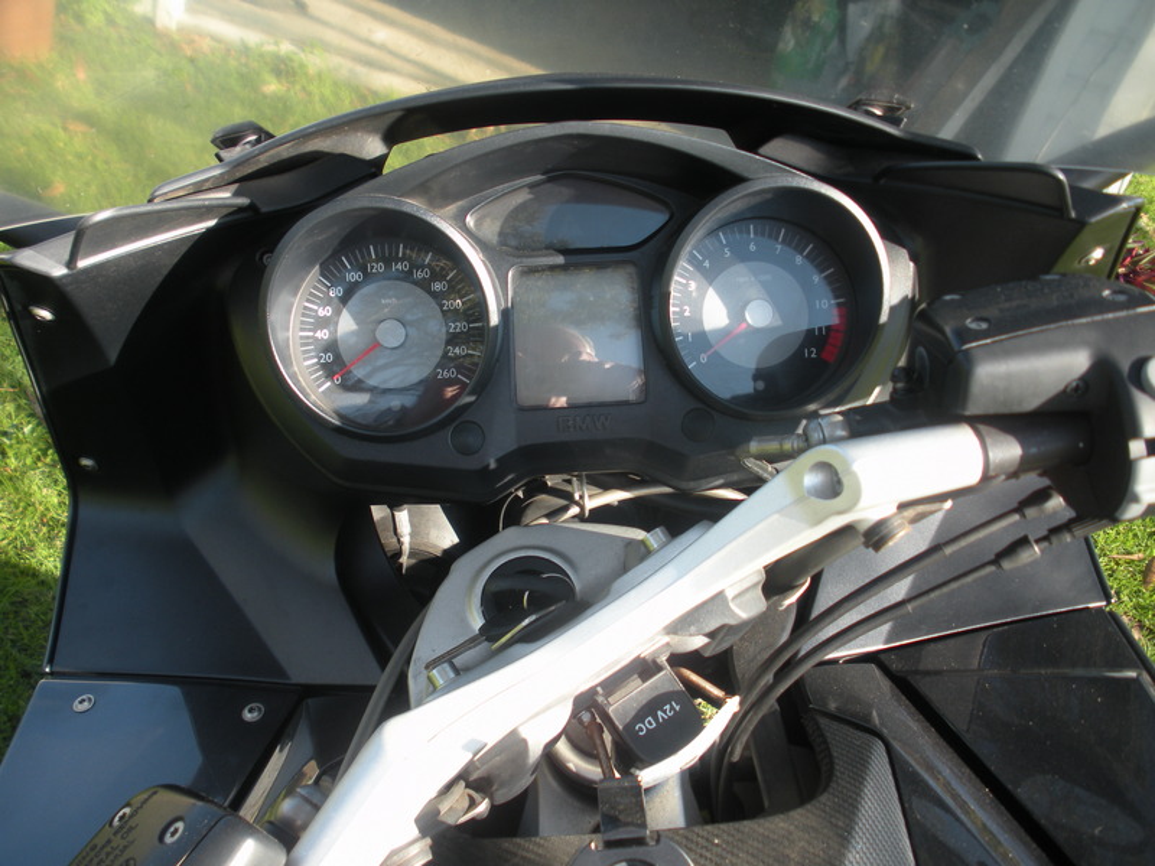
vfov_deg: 40.7
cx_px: 578
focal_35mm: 35
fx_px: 1168
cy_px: 433
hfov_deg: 52.6
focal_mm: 6.3
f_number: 3.5
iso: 64
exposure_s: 1/84.8
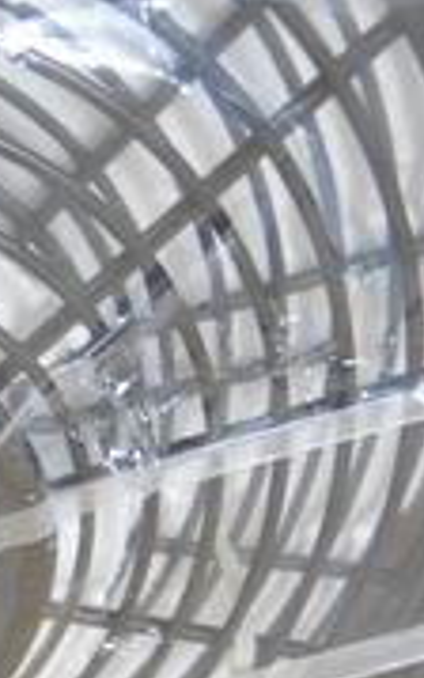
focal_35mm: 57
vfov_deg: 35.2
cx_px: -208
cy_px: 470
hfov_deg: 19.8
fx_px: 1053
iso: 200
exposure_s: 1/18
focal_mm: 4.3
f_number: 3.2
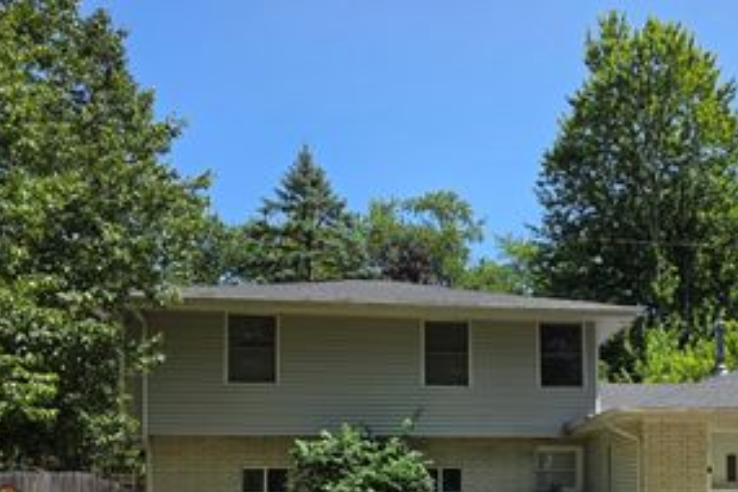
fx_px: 861
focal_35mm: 42
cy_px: 444
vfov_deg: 30.5
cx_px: 539
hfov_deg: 45.1
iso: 80
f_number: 1.7
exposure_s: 1/3409
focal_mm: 6.3
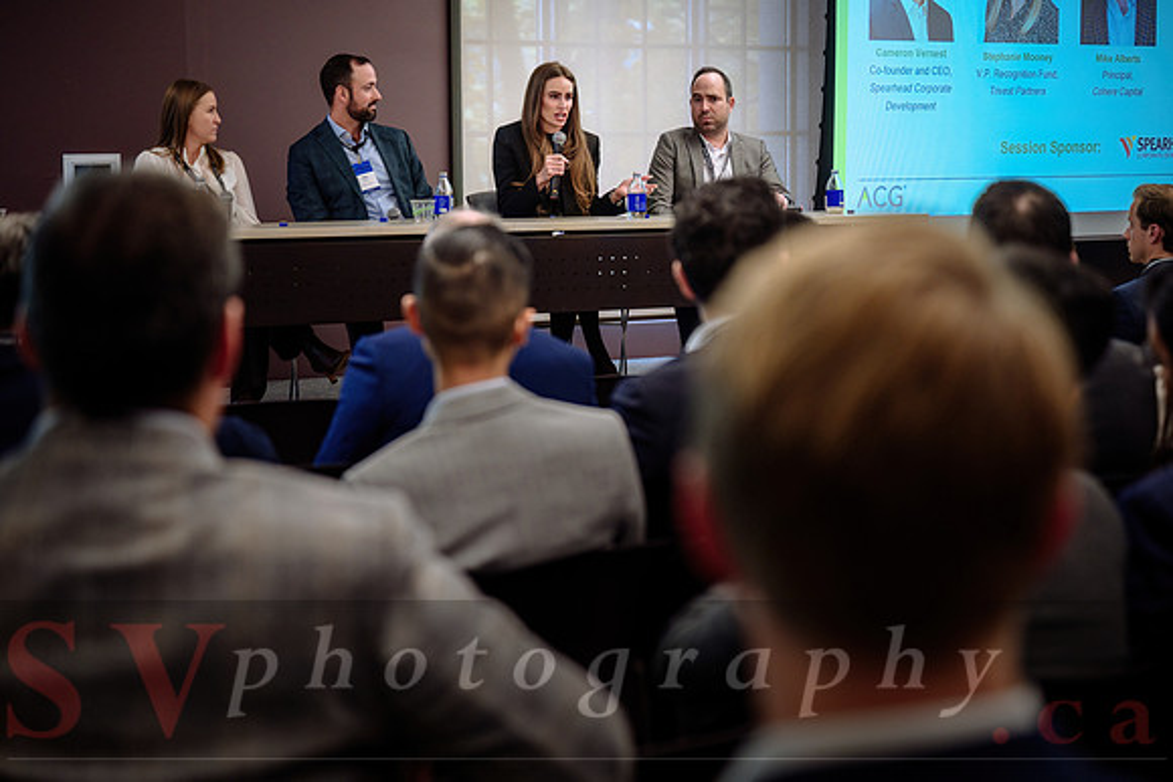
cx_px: 586
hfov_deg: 27.9
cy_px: 391
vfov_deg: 18.8
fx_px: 2358
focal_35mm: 72
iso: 800
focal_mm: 70
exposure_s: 1/125
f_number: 2.8
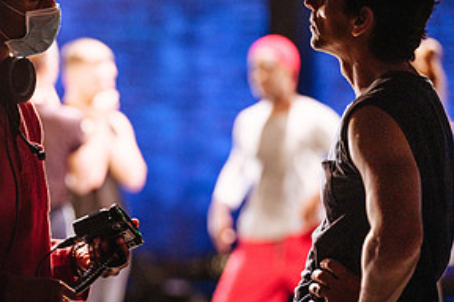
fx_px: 2308
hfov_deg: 11.2
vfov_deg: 7.5
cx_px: 128
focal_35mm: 183
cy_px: 216
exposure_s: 1/160
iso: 1600
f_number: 2
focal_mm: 110
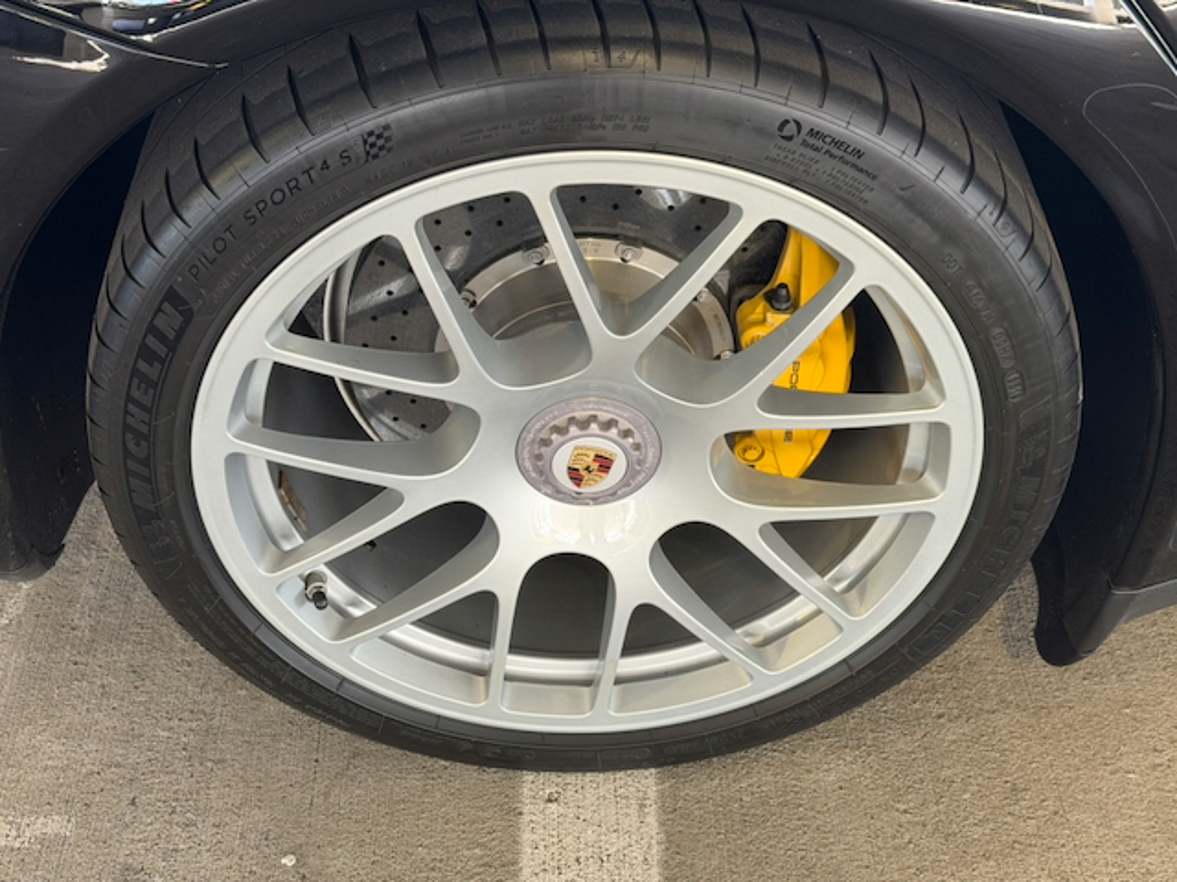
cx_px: 588
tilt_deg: -42.3
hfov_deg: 39.7
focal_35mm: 48
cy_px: 441
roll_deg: +0.6
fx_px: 1632
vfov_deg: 30.3
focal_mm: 6.76
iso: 100
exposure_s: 1/64
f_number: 1.78
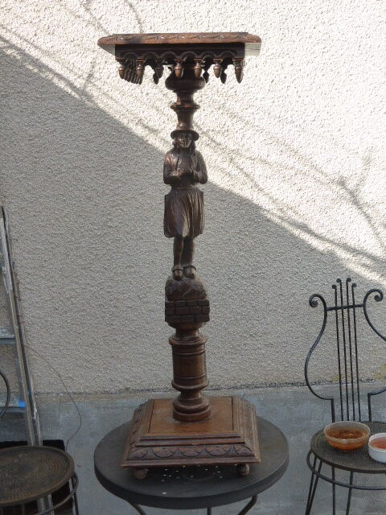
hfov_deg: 29.7
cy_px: 258
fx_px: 729
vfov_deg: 38.9
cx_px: 193
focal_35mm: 49
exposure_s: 1/500
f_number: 4.2
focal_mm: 8.5
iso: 160
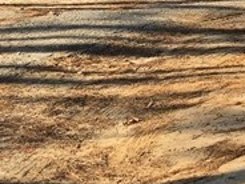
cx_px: 539
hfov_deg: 10.8
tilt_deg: -3.6
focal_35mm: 161
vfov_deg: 9.0
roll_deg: -2.2
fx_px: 1140
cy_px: -100
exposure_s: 1/732
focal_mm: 4.15
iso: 25
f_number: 2.2
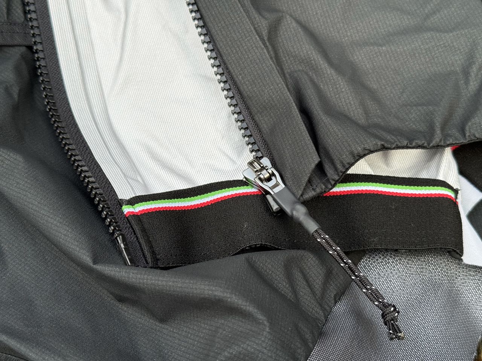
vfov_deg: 30.3
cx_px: 241
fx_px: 668
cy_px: 180
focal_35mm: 48
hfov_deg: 39.7
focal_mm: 6.76
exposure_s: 1/374
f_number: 1.78
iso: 64
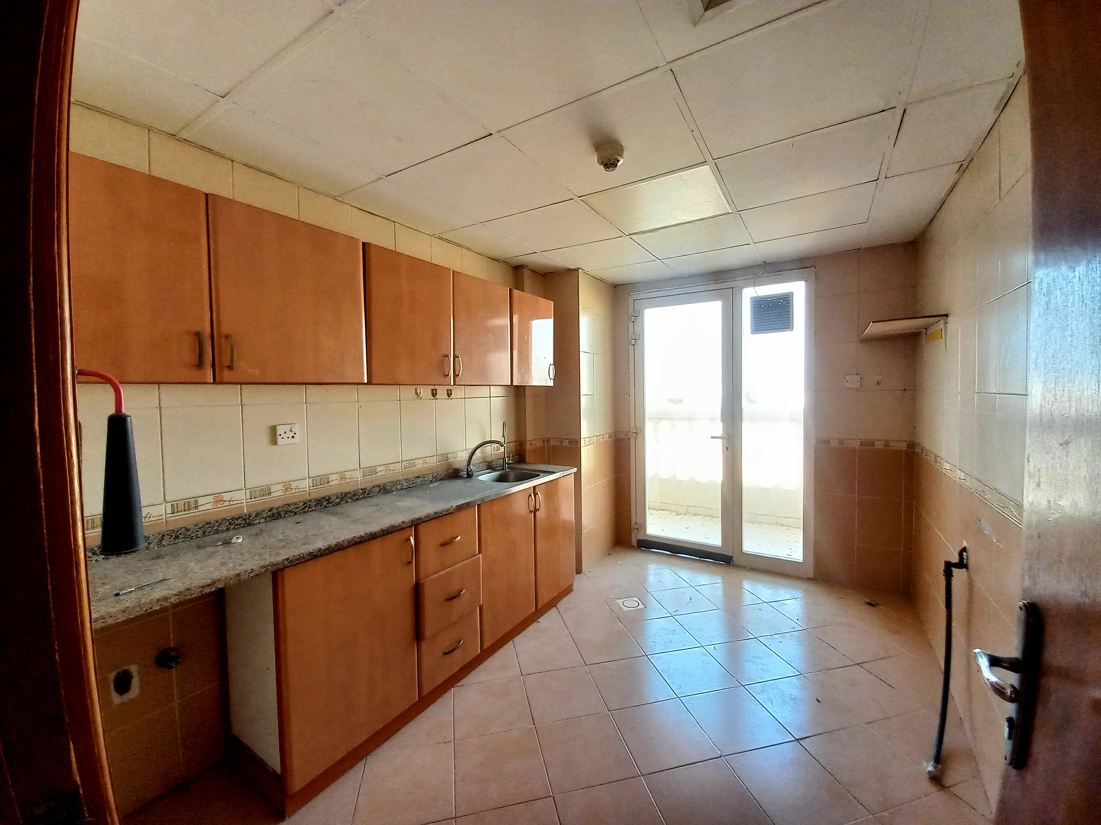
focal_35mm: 13
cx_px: 550
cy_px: 412
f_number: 2.2
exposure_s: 1/33
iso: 160
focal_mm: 1.42
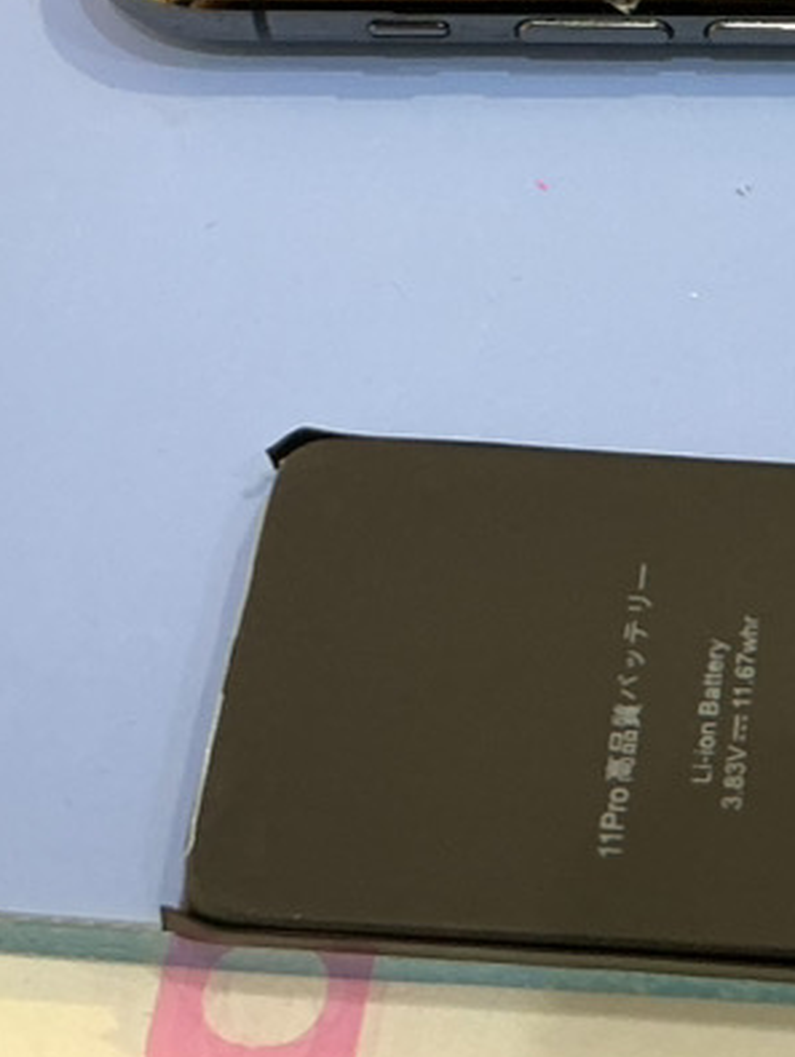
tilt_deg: -53.6
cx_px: 950
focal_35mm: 88
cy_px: 29
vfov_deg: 21.5
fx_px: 2690
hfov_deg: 16.2
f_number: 1.8
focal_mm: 3
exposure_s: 1/50
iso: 50
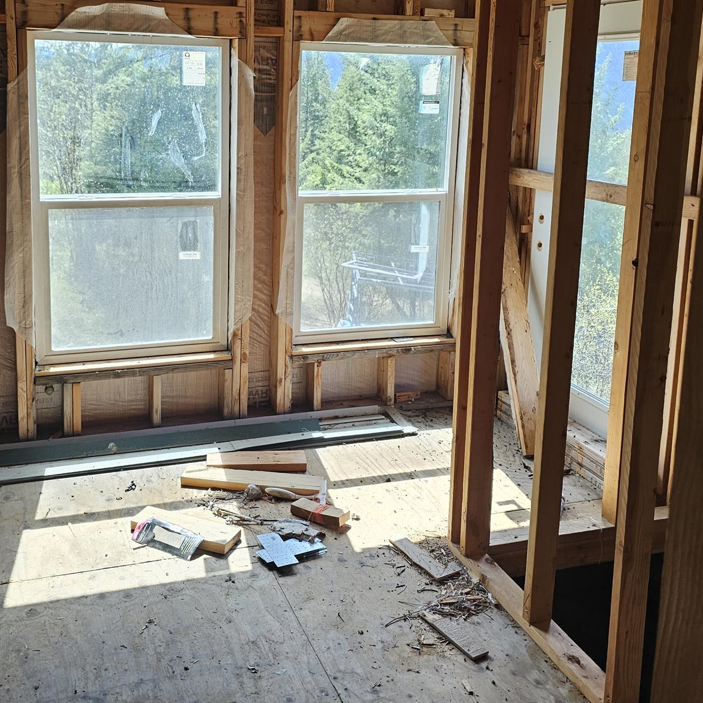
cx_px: 303
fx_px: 873
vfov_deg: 43.2
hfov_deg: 43.8
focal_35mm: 38
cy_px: 225
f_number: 1.7
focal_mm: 6.3
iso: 40
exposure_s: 1/180
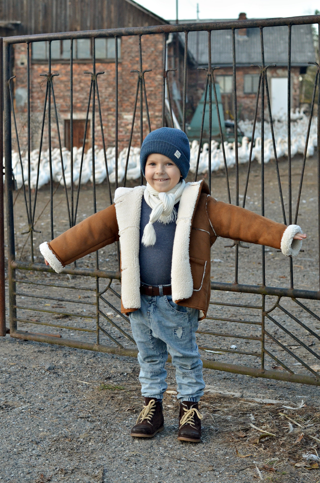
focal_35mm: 75
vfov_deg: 27.0
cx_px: 160
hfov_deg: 18.1
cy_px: 242
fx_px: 1005
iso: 800
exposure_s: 1/200
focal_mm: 50
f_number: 5
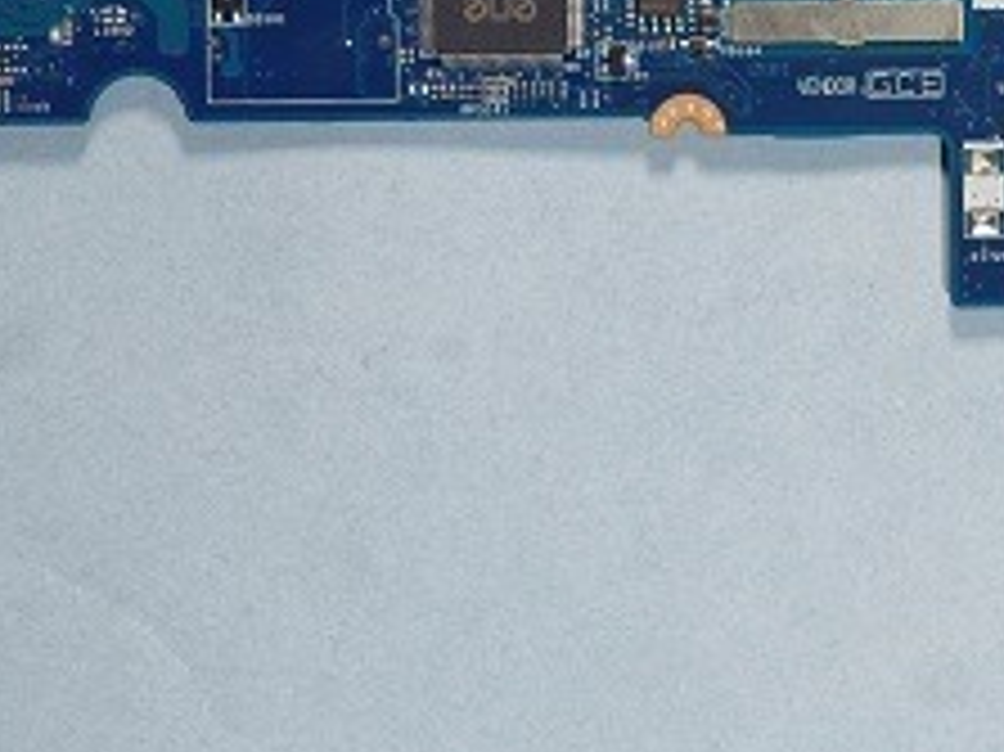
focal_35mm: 126
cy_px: -5
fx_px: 3653
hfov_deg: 15.5
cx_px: 914
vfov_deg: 11.6
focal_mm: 26
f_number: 8
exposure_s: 1/6
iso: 100
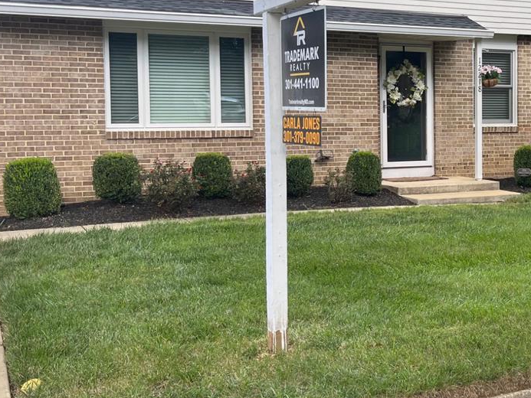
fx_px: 828
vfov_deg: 27.0
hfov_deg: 33.8
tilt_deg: -4.4
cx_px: 469
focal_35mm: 54
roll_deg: +0.3
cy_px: 161
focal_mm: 5.1
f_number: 1.6
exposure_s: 1/463
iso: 50
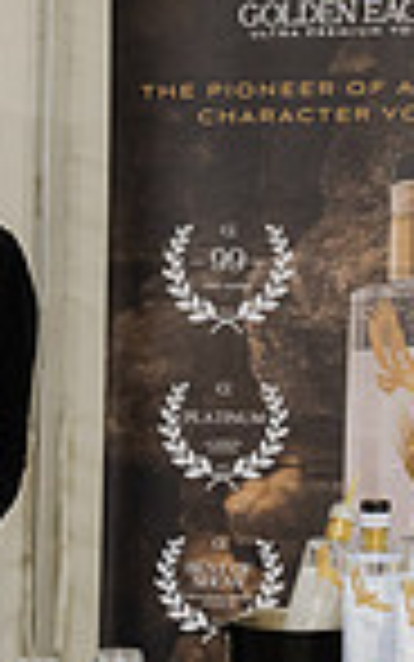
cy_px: 628
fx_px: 2236
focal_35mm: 124
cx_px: -157
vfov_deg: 16.5
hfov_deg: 10.3
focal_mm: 29.5
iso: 2000
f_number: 4
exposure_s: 1/60
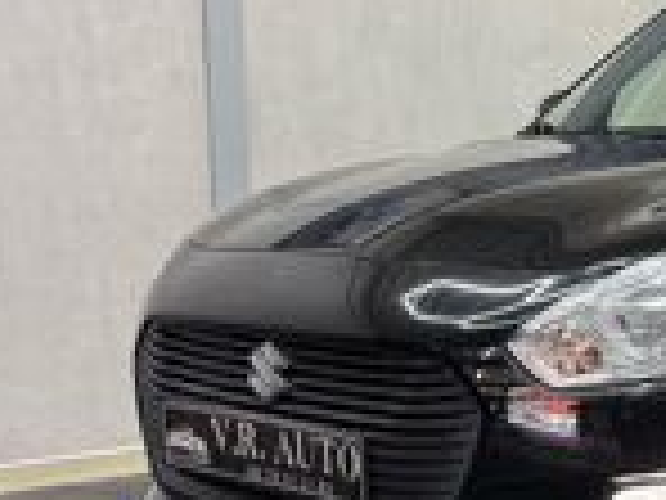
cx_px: 765
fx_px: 1501
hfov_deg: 23.2
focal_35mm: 78
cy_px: 405
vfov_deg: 18.7
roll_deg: -0.6
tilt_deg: -7.7
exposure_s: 1/121
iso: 200
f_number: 1.78
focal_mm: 6.76
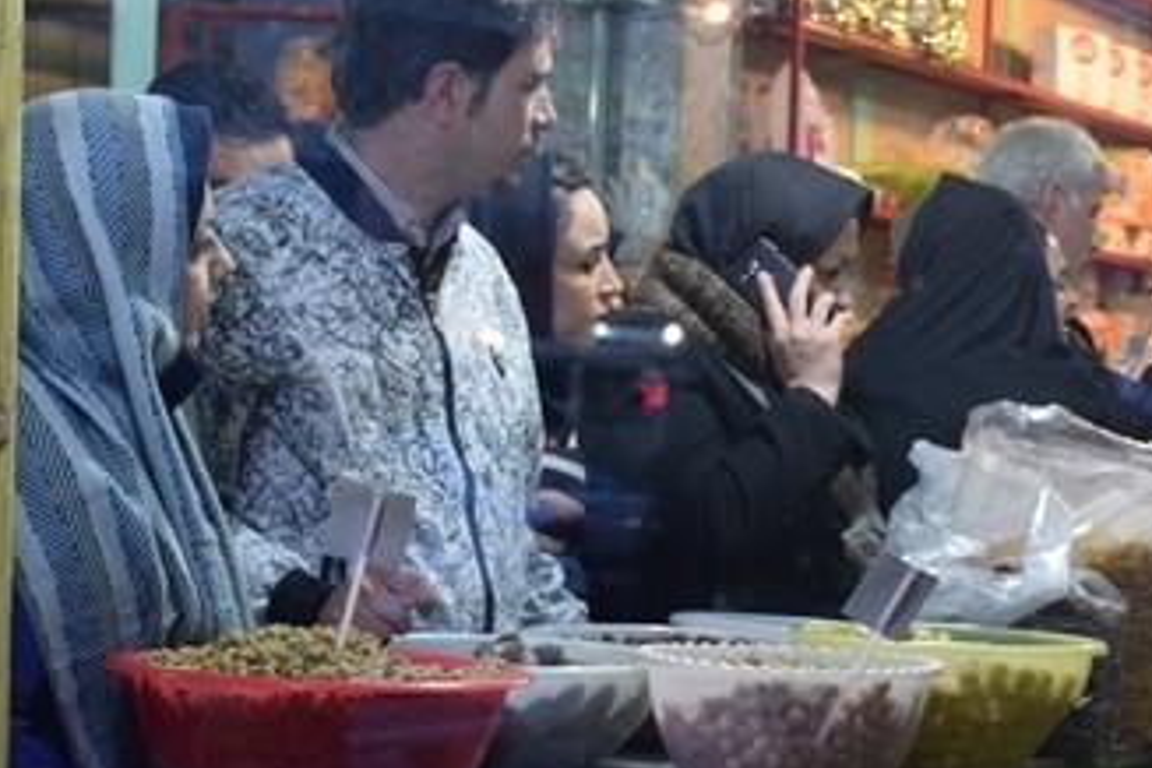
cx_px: 951
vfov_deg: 14.5
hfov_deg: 21.4
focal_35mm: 94
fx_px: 3008
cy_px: 520
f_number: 4
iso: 1400
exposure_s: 1/60
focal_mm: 32
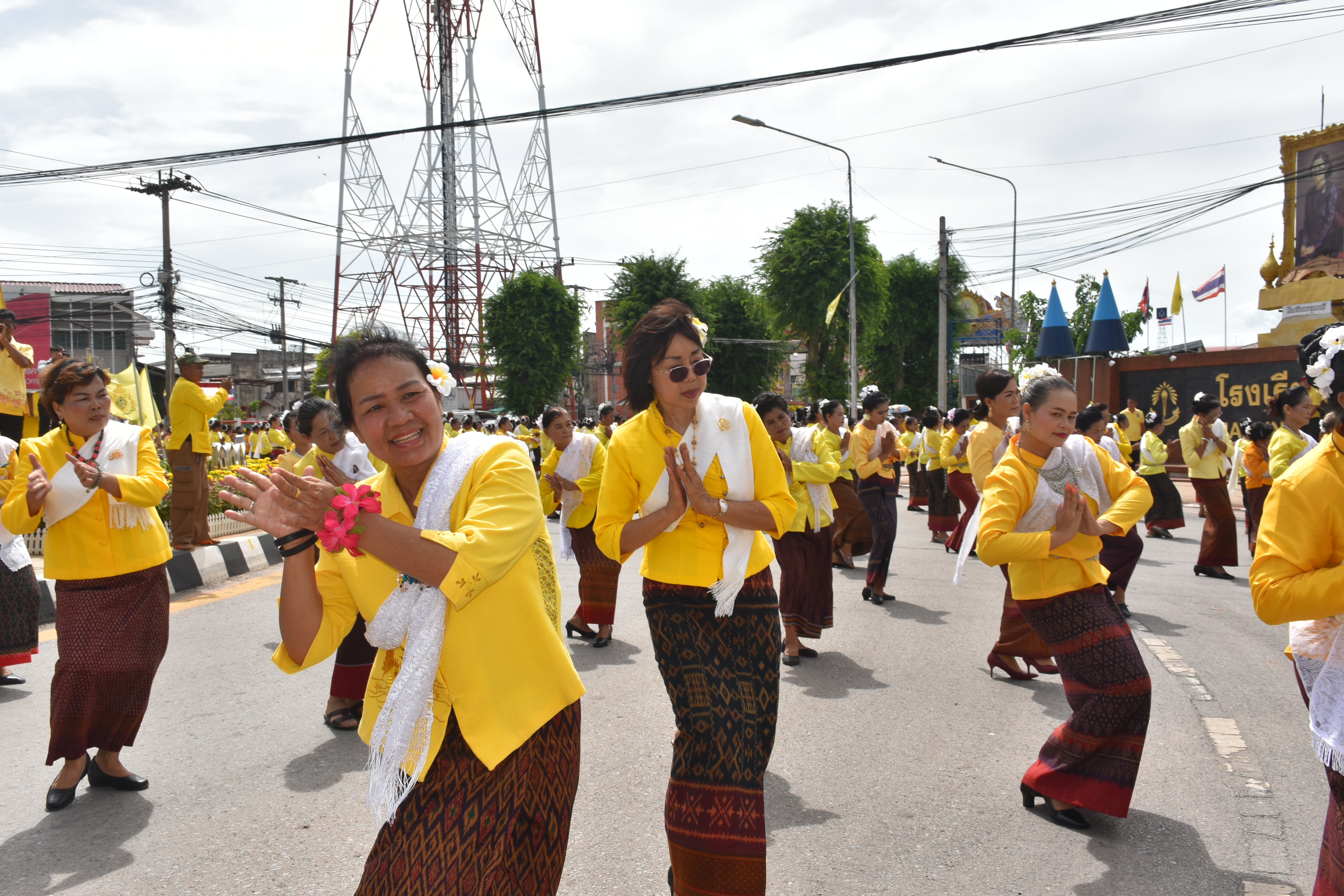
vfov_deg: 40.0
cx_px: 672
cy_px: 448
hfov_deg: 57.2
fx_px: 1232
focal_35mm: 33
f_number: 11
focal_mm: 22
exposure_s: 1/200
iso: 100
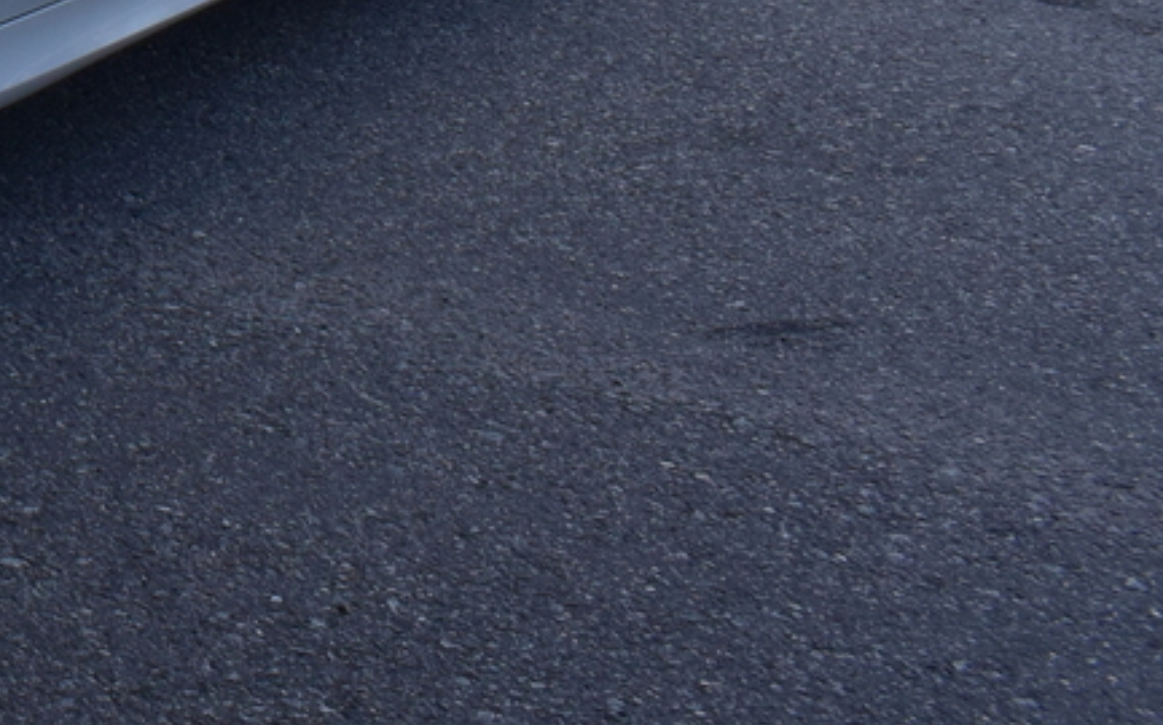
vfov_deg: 12.1
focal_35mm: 103
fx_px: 3263
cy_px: -352
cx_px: -876
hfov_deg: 17.0
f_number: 11
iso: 400
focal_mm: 18
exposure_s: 1/350
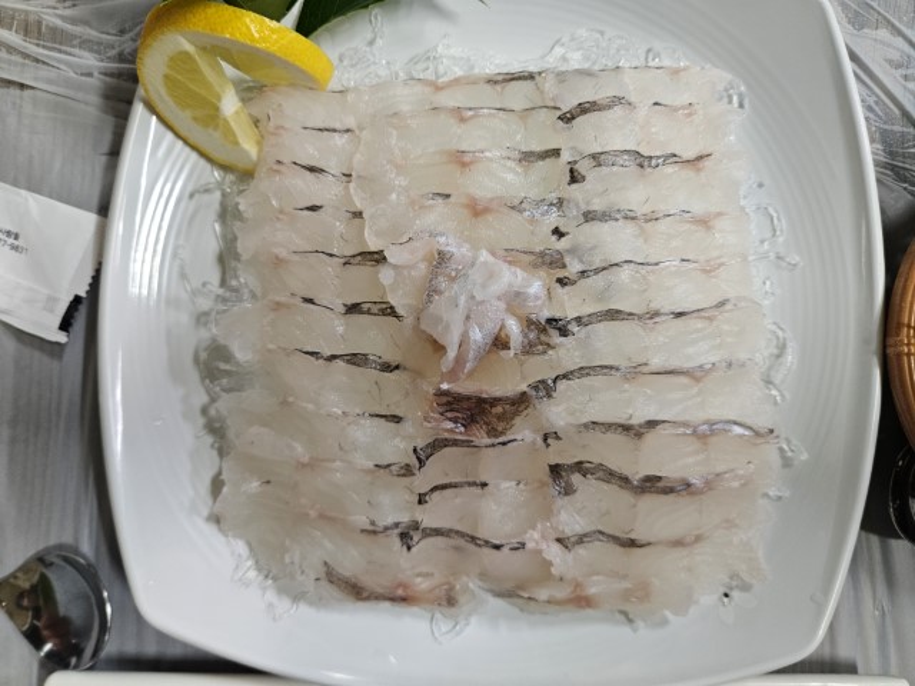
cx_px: 458
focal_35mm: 23
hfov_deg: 73.9
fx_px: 608
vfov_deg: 58.9
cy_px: 343
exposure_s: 1/120
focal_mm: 5.4
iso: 320
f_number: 1.8
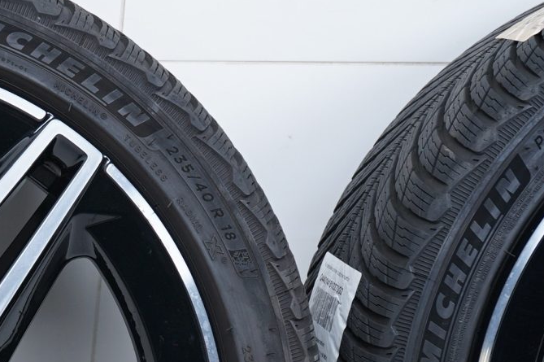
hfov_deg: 13.1
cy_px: 424
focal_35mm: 152
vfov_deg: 8.9
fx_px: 2295
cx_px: -121
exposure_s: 1/125
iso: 250
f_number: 7.1
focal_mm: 53
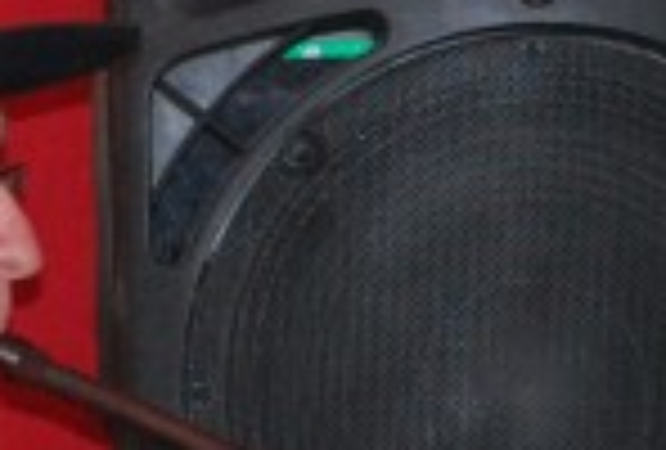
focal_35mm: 850
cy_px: 25
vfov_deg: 1.6
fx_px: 15784
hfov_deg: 2.4
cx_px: 396
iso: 1400
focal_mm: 105
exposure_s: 1/60
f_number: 4.8
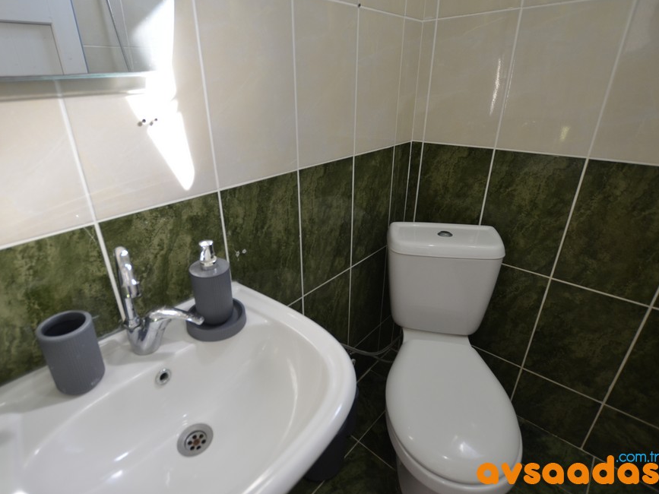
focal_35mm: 17
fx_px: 324
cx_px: 286
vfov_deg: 74.7
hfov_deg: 90.5
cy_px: 239
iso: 560
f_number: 4
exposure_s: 1/60
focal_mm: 10
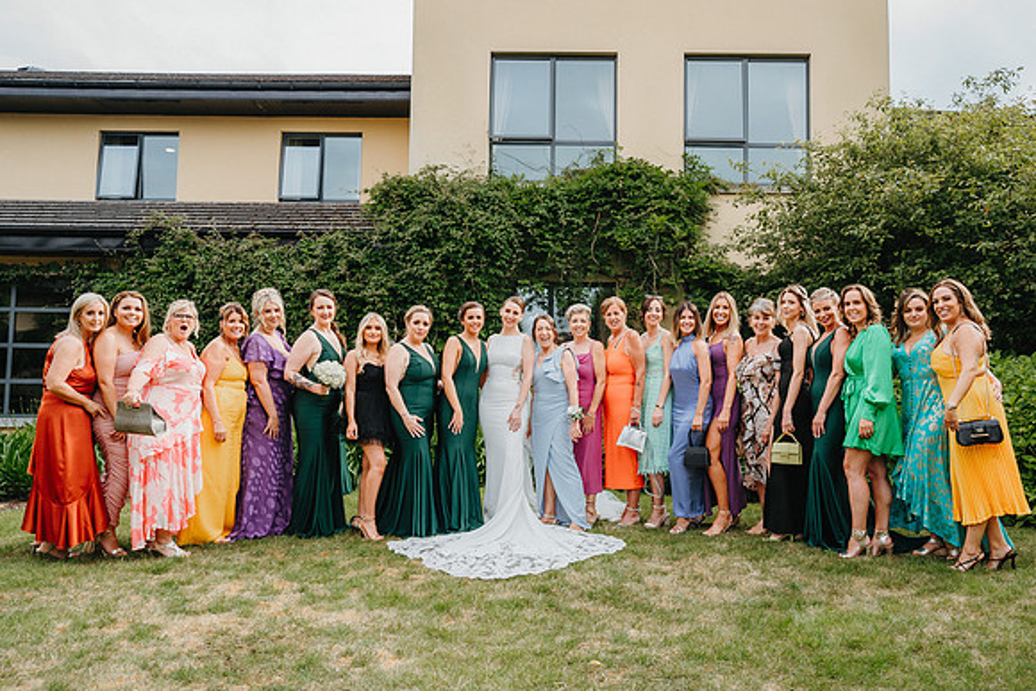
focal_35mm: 28
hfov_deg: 64.6
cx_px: 558
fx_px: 818
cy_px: 323
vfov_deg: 45.8
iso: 200
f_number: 2.8
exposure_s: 1/640
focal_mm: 24
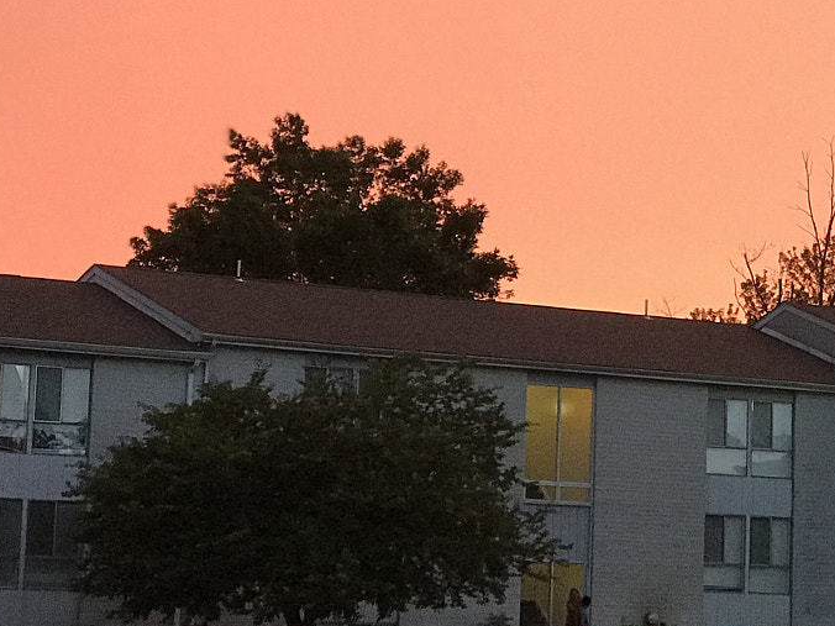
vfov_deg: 11.0
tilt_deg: +8.6
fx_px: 3256
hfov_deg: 14.4
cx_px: 854
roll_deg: -0.3
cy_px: 180
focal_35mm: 135
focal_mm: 6.6
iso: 160
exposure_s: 1/60
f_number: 2.8
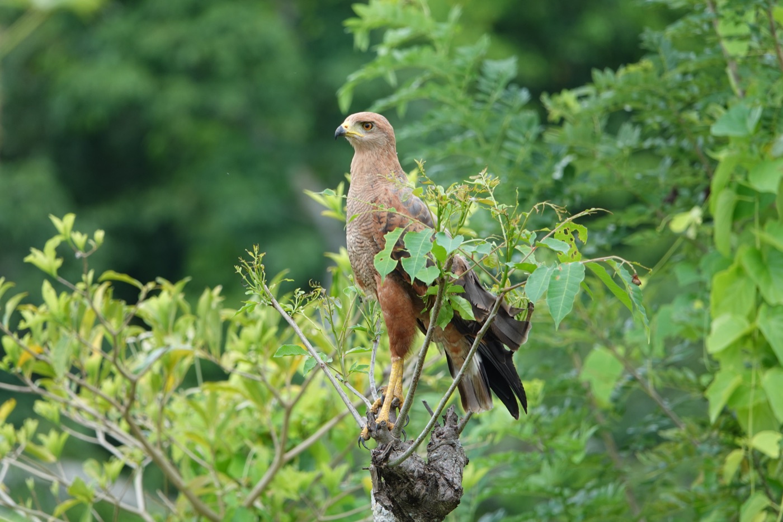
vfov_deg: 2.5
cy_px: 261
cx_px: 392
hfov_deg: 3.8
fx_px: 11895
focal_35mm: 547
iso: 160
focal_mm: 200.72
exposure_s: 1/250
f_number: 4
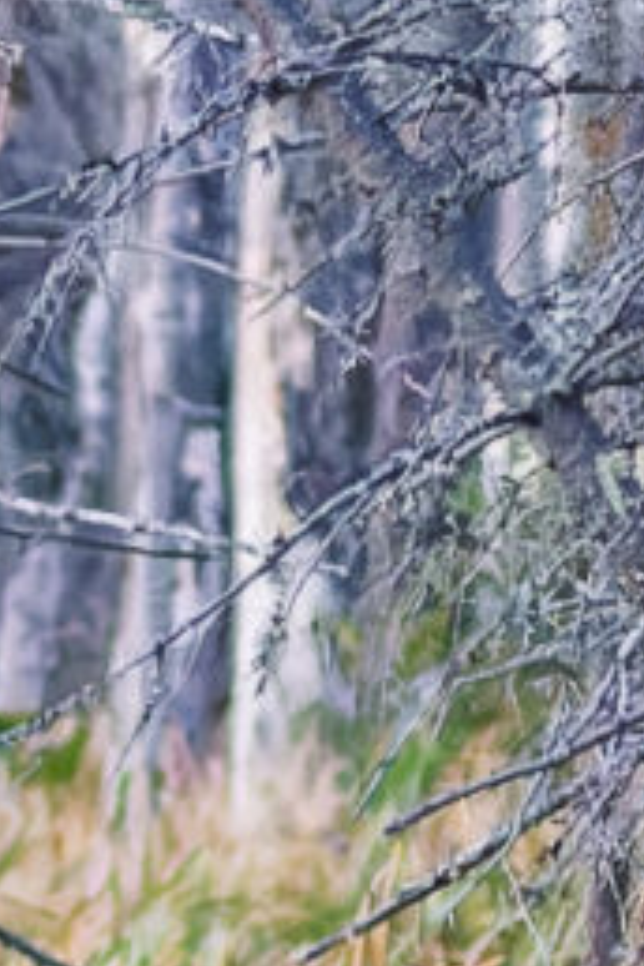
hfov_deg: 0.6
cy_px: 1990
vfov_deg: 0.9
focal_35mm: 2232
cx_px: -1007
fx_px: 59887
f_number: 5
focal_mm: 150
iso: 12800
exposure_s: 1/160
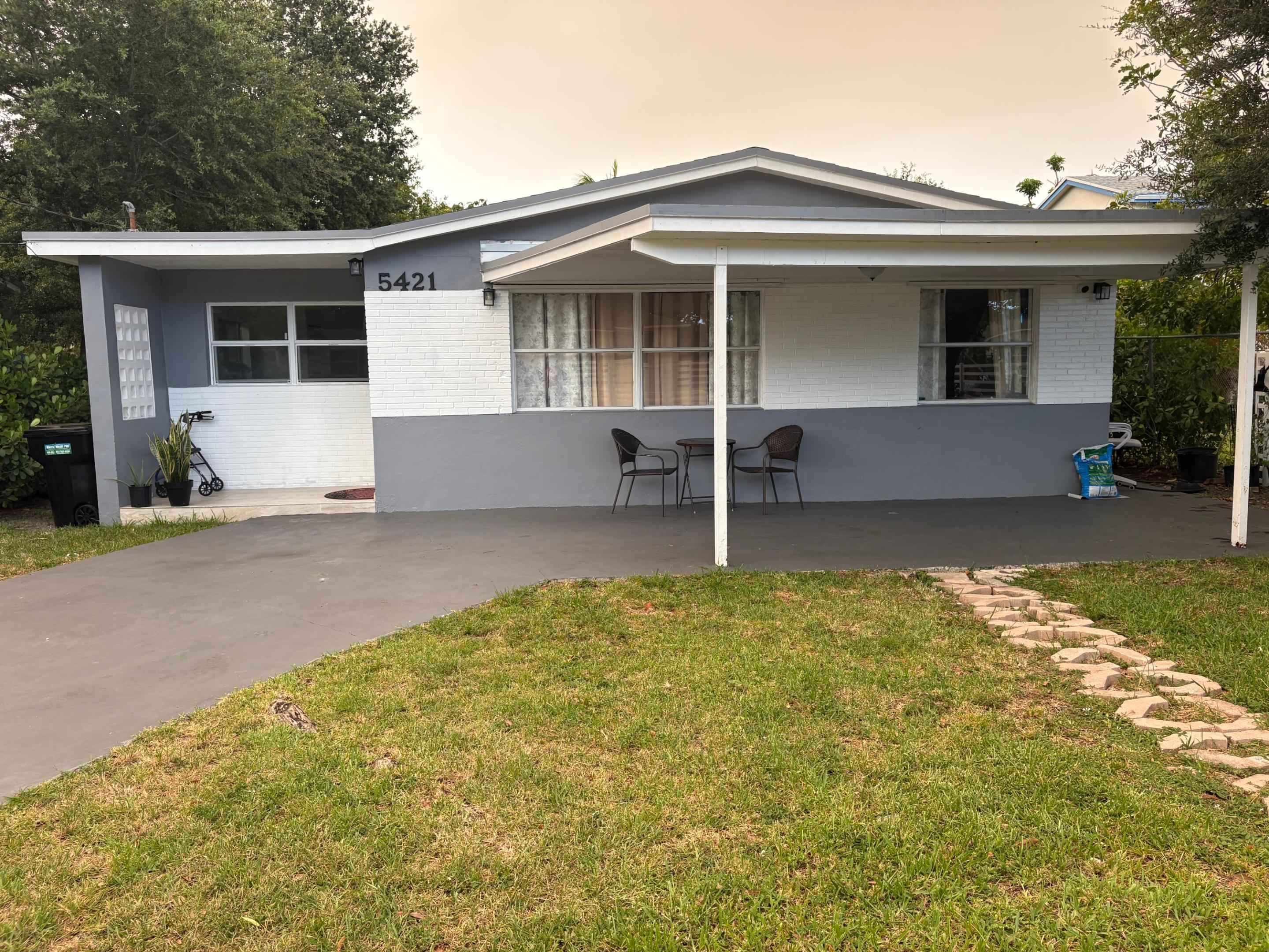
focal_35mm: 26
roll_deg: -0.1
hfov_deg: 67.3
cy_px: 476
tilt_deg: -5.2
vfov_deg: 53.1
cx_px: 634
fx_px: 953
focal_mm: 5.96
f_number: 1.6
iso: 64
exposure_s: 1/489
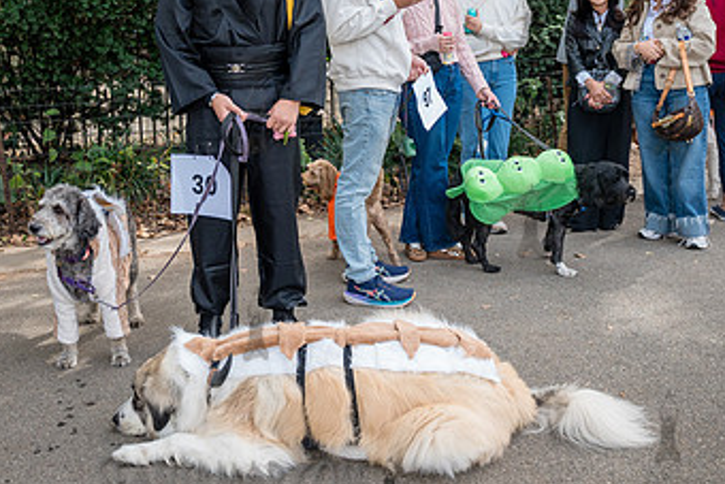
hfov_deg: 42.3
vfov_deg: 28.8
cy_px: 117
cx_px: 254
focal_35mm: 46
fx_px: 927
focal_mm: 27
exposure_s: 1/500
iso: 1000
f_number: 5
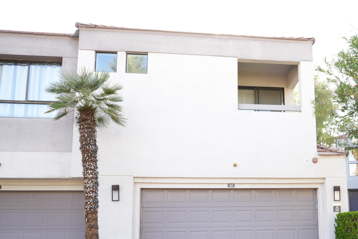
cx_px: 245
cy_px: 173
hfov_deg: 53.1
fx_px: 348
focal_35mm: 35
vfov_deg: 37.1
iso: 200
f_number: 11
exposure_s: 1/15
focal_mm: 24
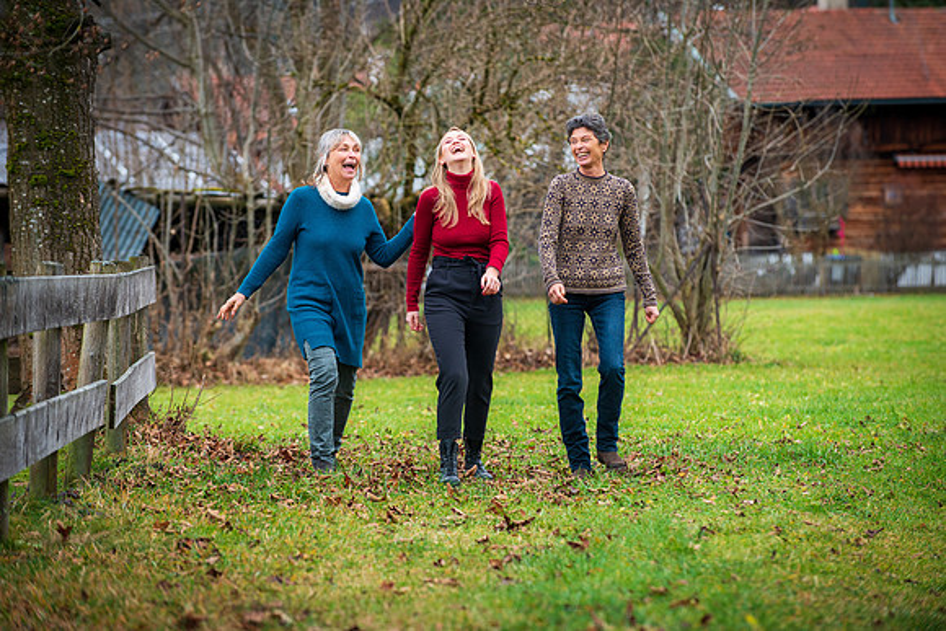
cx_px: 473
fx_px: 4731
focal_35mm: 180
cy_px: 316
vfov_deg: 7.6
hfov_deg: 11.4
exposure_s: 1/320
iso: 800
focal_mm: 180
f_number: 5
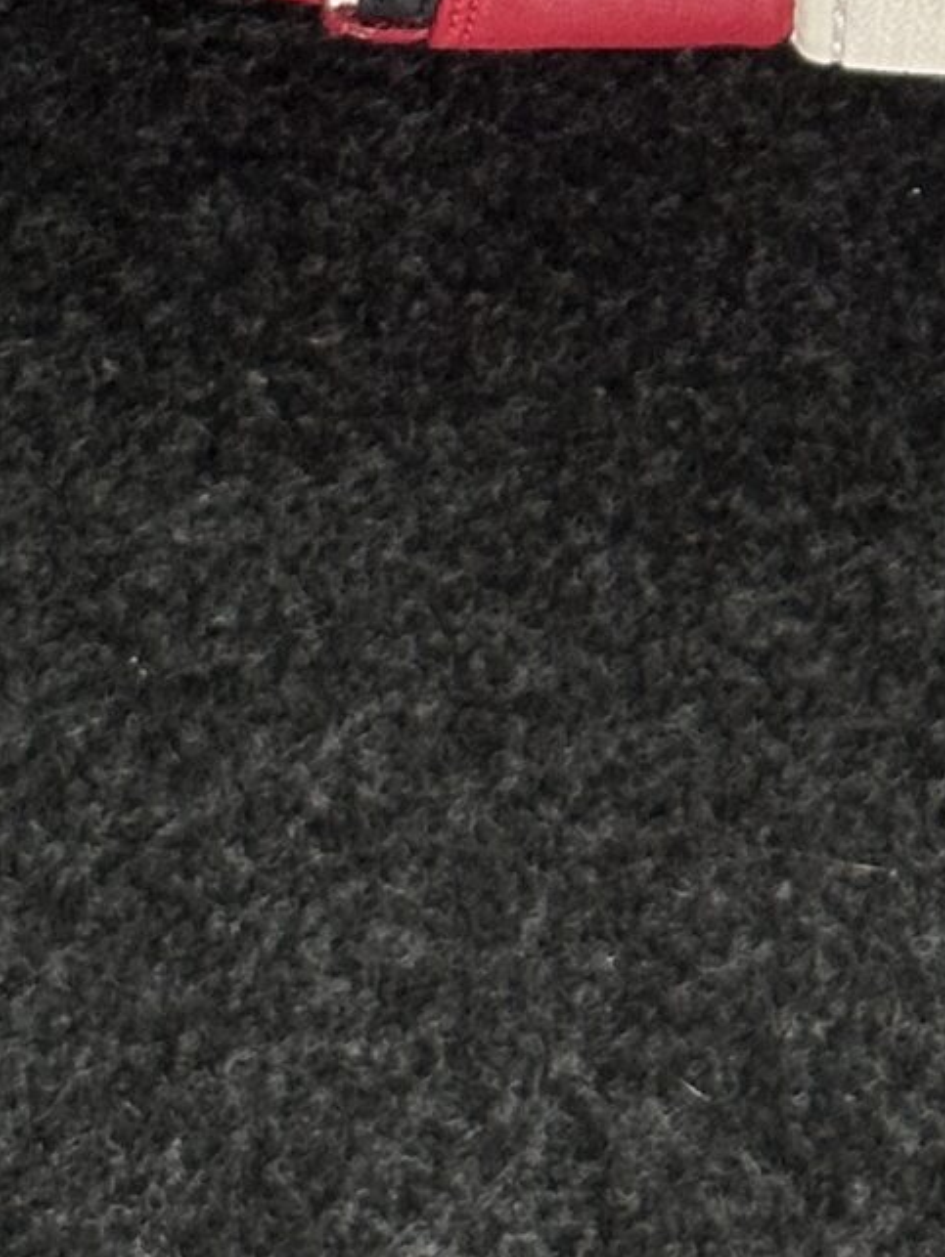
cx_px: 1090
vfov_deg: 9.7
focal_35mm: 191
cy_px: -1114
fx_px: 6945
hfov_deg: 7.7
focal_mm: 6.86
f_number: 1.78
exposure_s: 1/33
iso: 250
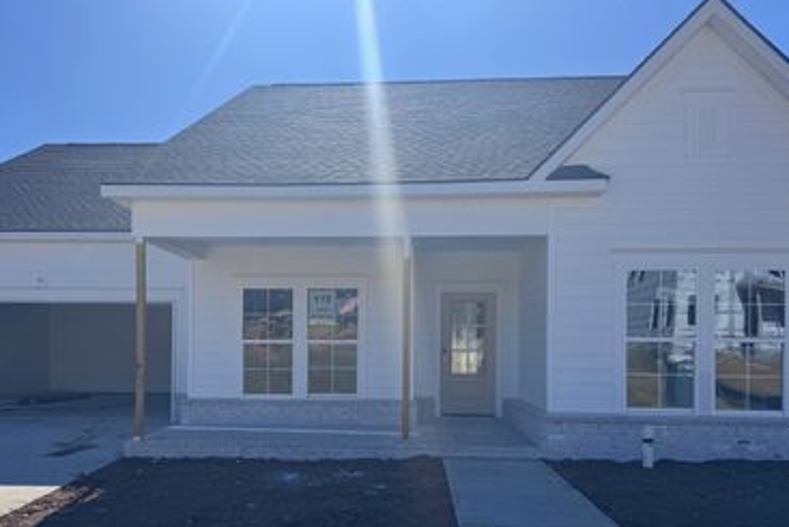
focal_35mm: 34
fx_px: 745
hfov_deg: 55.7
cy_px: 339
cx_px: 361
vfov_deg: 38.6
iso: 80
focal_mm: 6.76
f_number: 1.78
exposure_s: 1/5814
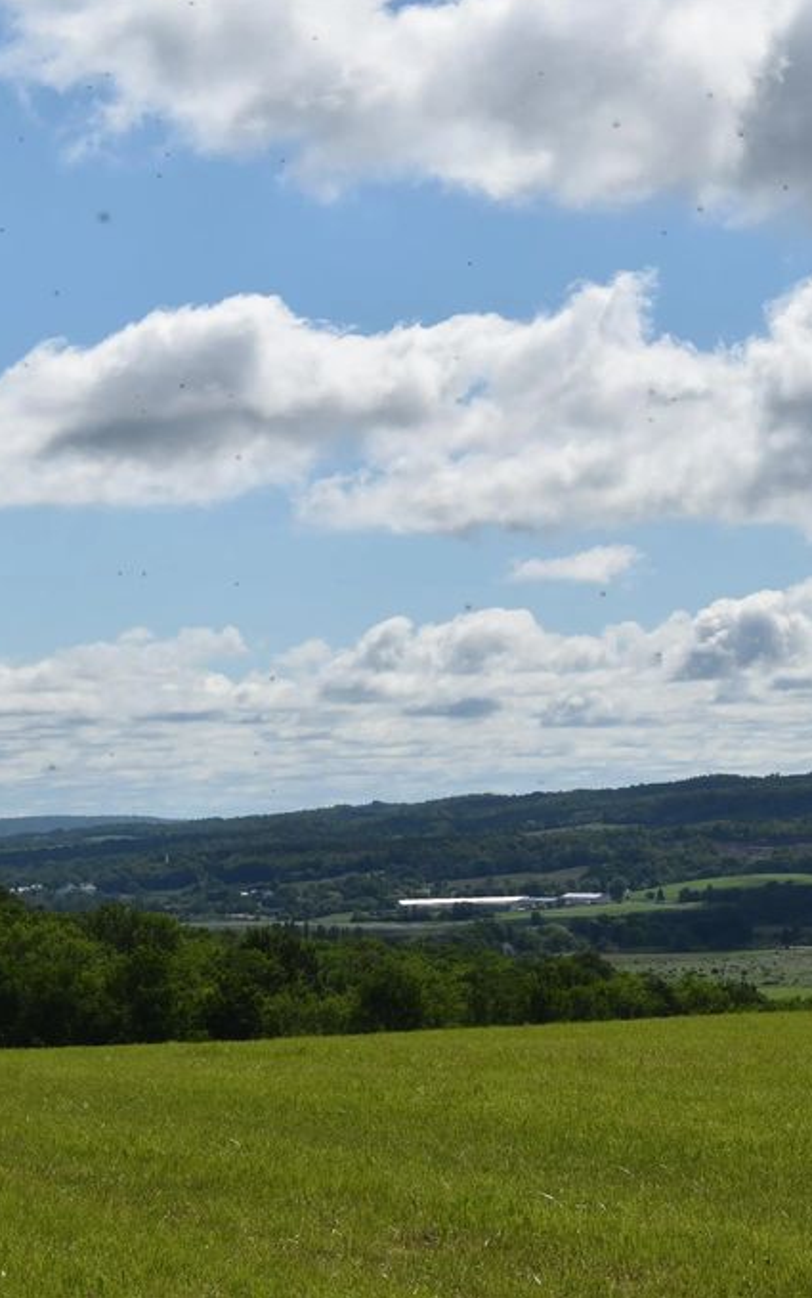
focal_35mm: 127
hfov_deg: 10.3
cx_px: 728
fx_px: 4484
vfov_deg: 16.5
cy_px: 647
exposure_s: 1/400
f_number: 10
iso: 100
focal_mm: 55
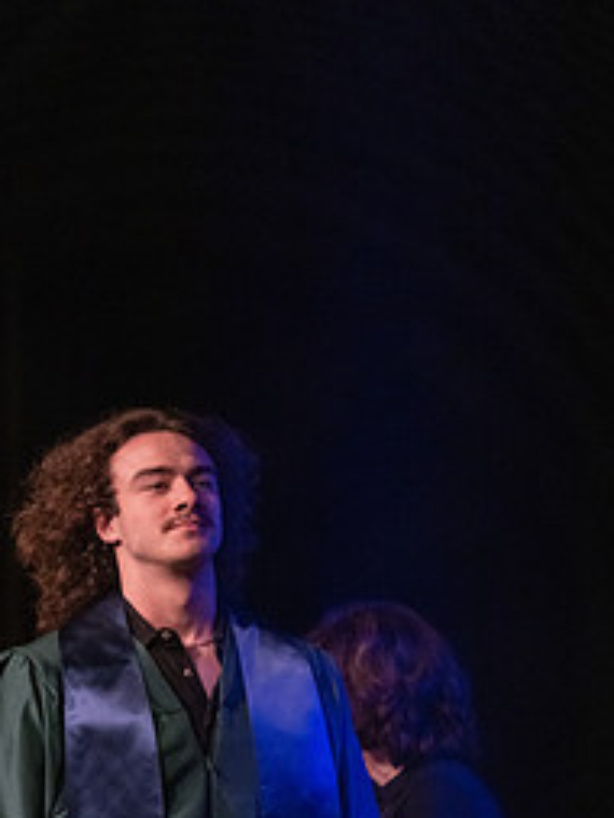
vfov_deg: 12.8
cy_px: 660
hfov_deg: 9.6
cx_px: 171
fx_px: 3639
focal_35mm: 154
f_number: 2.8
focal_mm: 90
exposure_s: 1/1000
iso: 16000
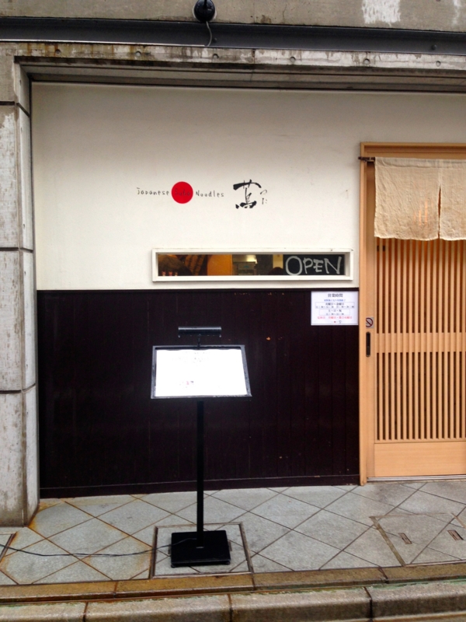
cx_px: 233
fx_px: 592
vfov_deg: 55.4
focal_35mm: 33
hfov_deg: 42.9
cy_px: 311
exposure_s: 1/30
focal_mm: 4.12
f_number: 2.4
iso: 50
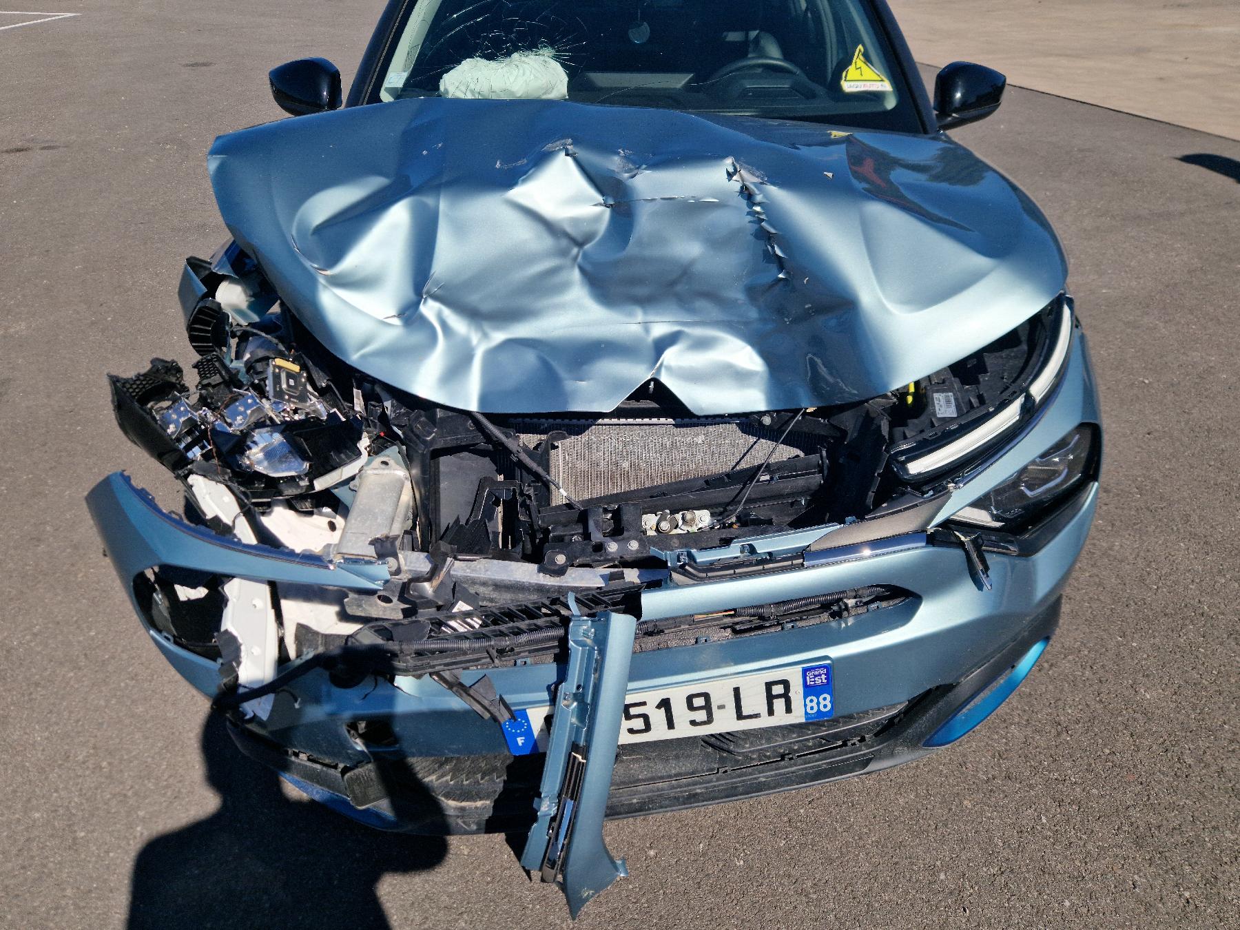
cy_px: 465
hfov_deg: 73.9
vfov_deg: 58.9
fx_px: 824
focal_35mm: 23
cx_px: 620
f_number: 1.8
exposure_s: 1/2500
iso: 50
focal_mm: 5.4
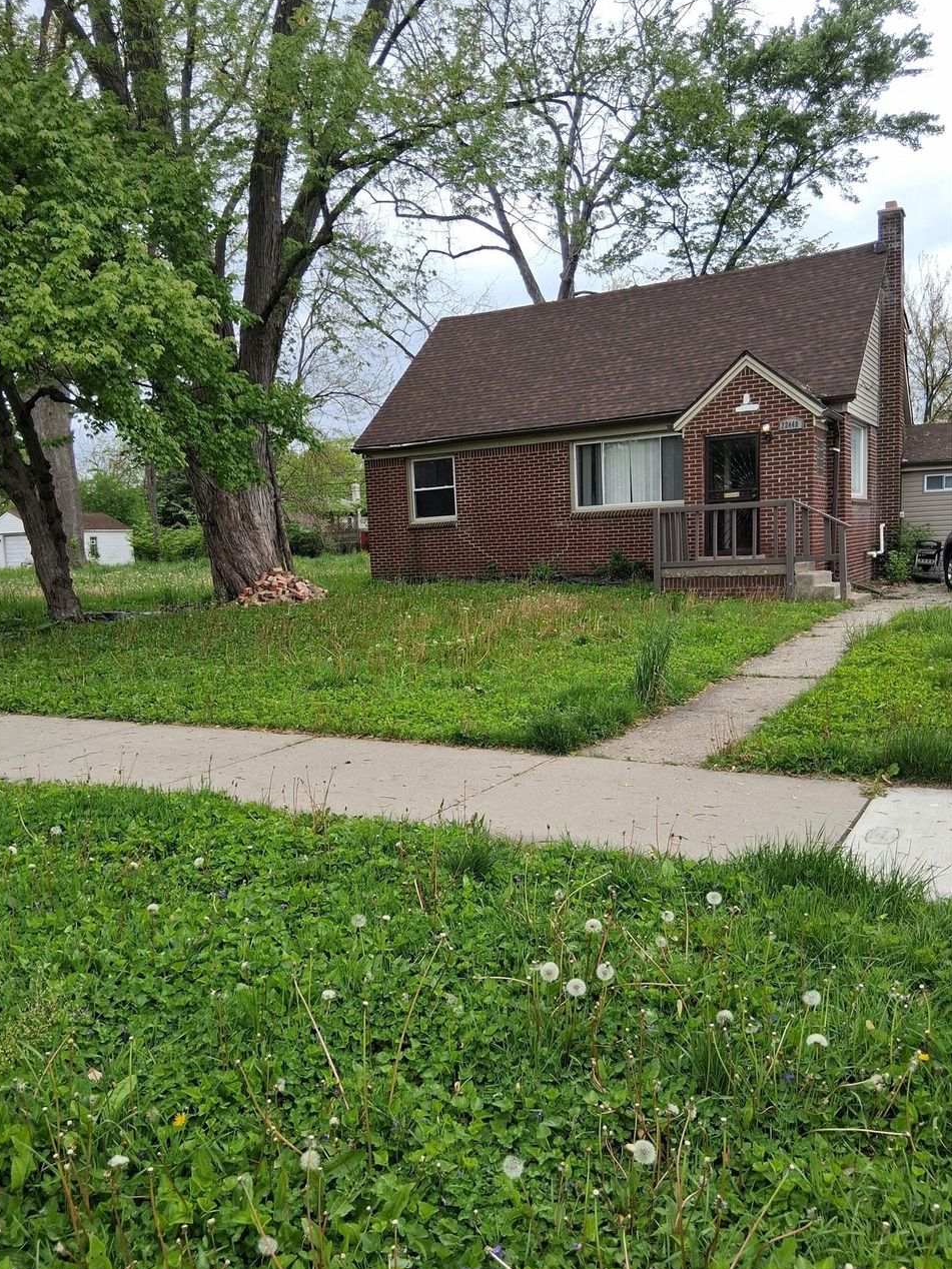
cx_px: 441
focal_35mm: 28
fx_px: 1027
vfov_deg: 63.4
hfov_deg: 49.7
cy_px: 669
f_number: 1.8
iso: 25
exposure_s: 1/325
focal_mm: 3.98
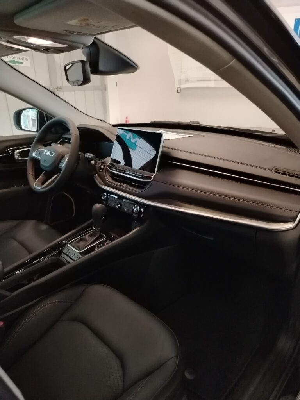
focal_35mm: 24
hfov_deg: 56.8
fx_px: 277
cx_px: 150
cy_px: 200
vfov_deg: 71.6
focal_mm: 5.25
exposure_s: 1/25
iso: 1938
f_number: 1.75
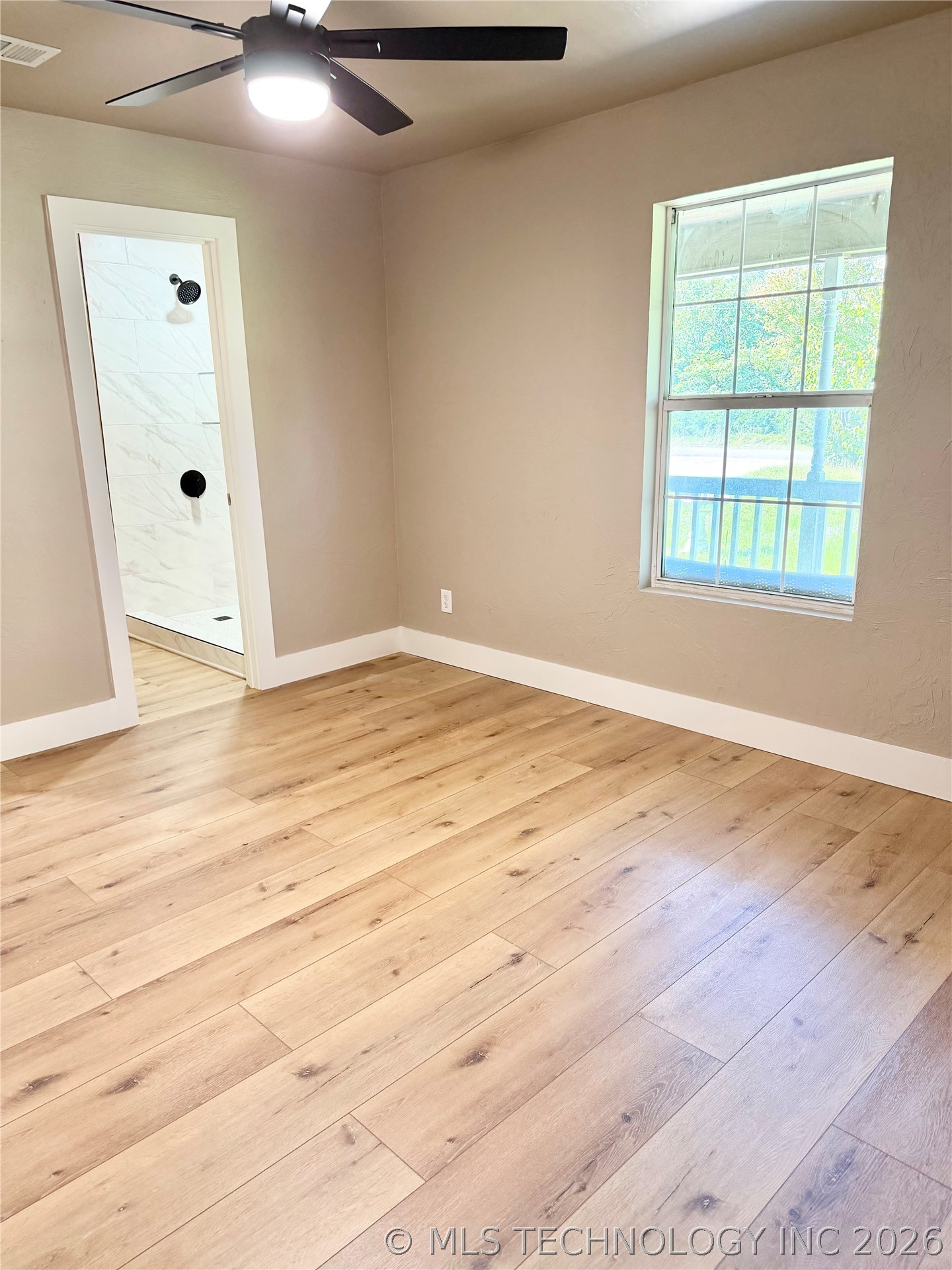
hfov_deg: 56.8
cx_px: 476
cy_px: 635
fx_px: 880
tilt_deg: -15.3
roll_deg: +0.4
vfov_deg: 71.6
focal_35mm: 24
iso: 250
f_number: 1.78
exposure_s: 1/60
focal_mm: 6.76
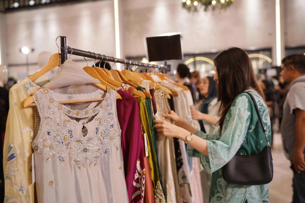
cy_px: 103
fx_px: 305
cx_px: 156
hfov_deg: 53.1
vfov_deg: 36.9
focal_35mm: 36
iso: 320
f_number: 2
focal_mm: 35
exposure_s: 1/100
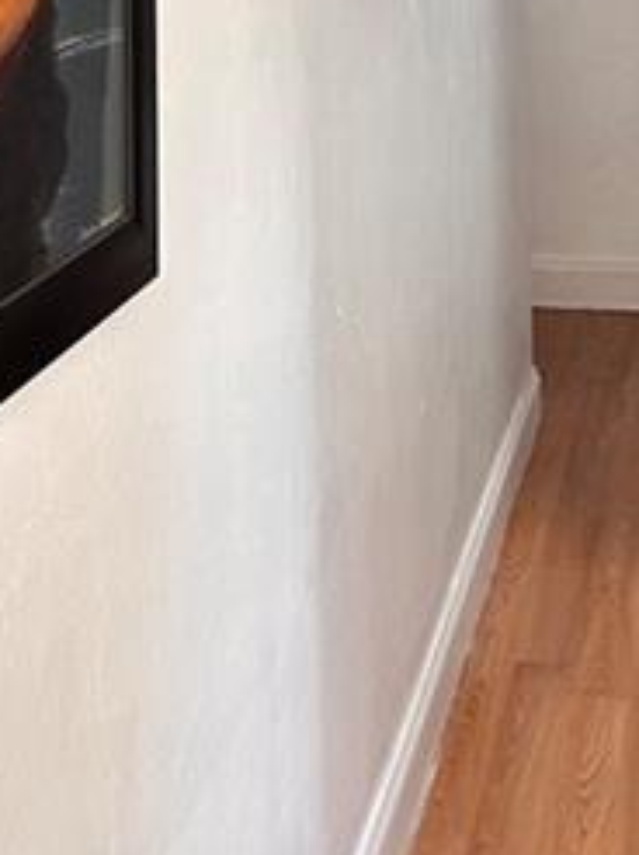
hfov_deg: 19.6
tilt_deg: -6.4
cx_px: 420
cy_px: 0
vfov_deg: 24.8
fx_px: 1849
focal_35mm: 75
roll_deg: +1.0
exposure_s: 1/60
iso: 250
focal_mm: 6.86
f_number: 1.78
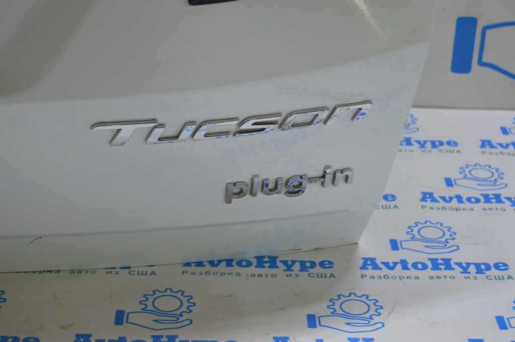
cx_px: 258
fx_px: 1179
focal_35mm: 82
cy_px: 171
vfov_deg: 16.5
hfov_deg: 24.6
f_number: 5.6
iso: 400
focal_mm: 55
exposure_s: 1/20
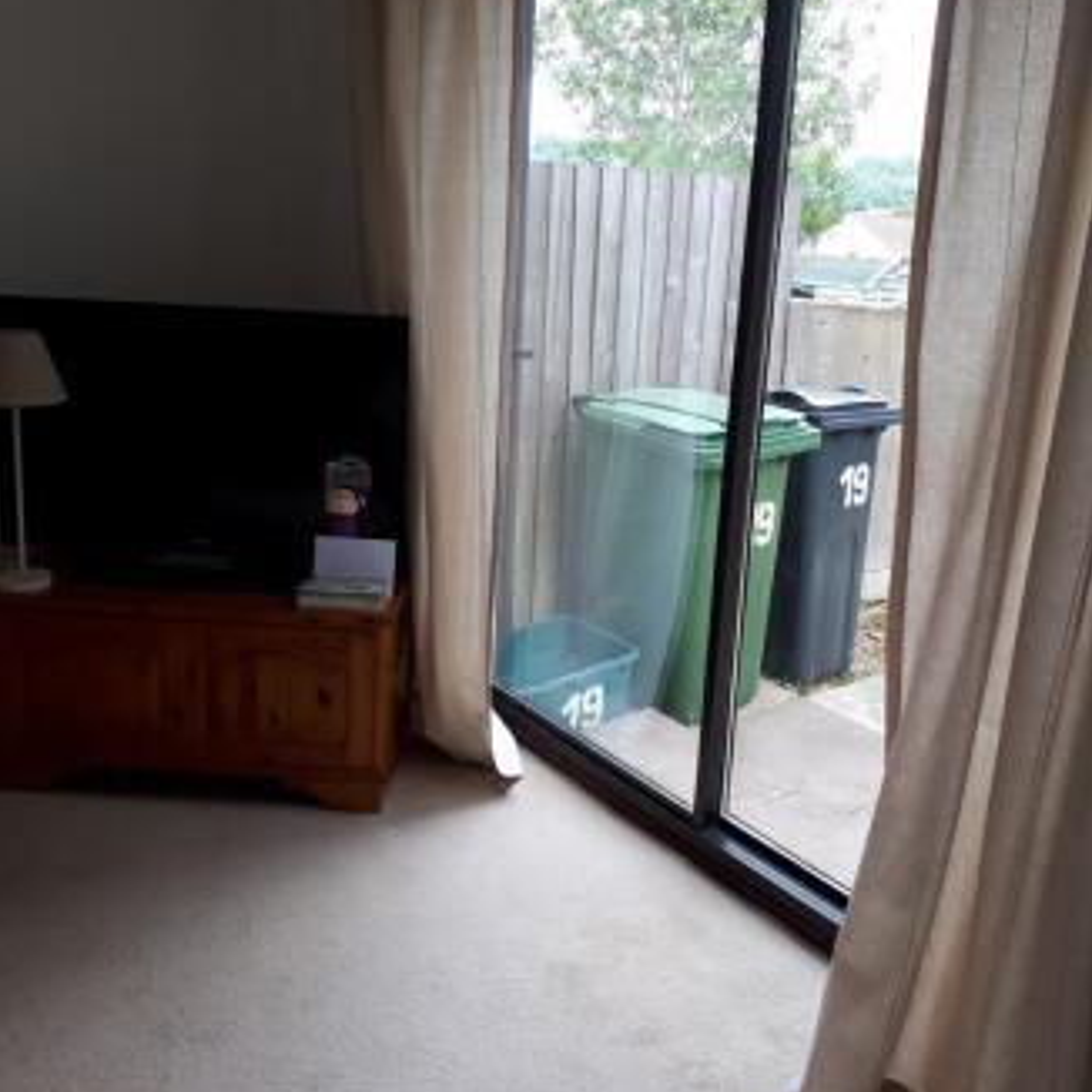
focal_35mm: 32
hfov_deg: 51.1
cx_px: 546
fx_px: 1142
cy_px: 471
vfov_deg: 50.9
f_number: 1.9
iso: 40
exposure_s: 1/111
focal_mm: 3.6
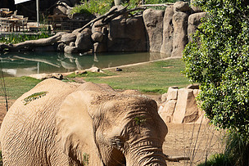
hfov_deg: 8.8
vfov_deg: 5.9
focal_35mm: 235
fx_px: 1626
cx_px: 143
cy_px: 121
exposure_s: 1/800
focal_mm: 123
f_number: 8
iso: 800
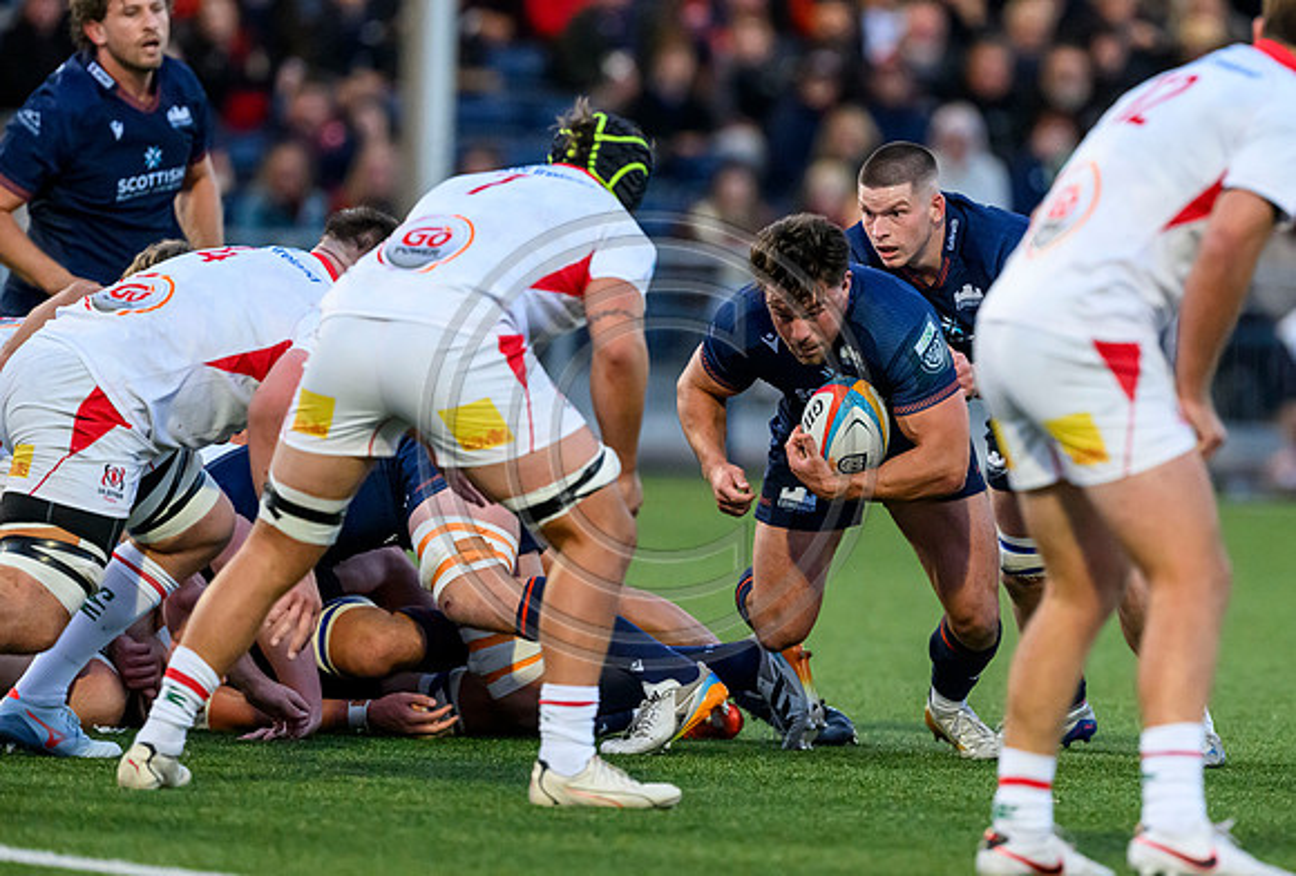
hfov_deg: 4.3
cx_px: 784
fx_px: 17428
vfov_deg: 2.9
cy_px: 487
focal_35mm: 482
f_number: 4
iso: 10000
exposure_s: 1/1000
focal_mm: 400
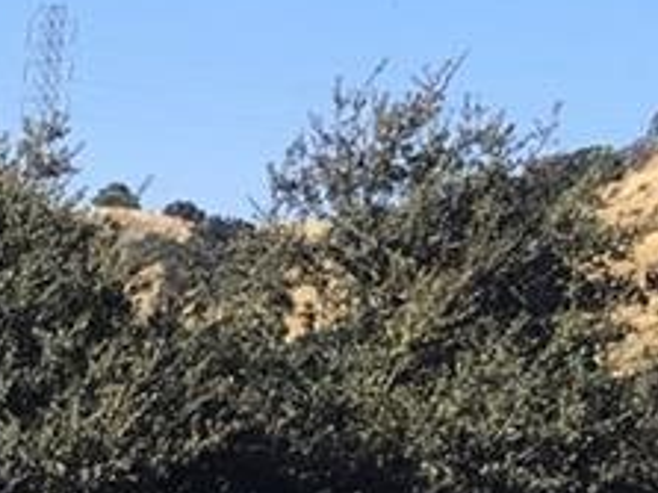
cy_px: 1196
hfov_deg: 8.6
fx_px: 3705
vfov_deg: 7.1
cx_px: -1281
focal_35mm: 195
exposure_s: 1/1183
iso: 25
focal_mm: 4.15
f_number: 2.2
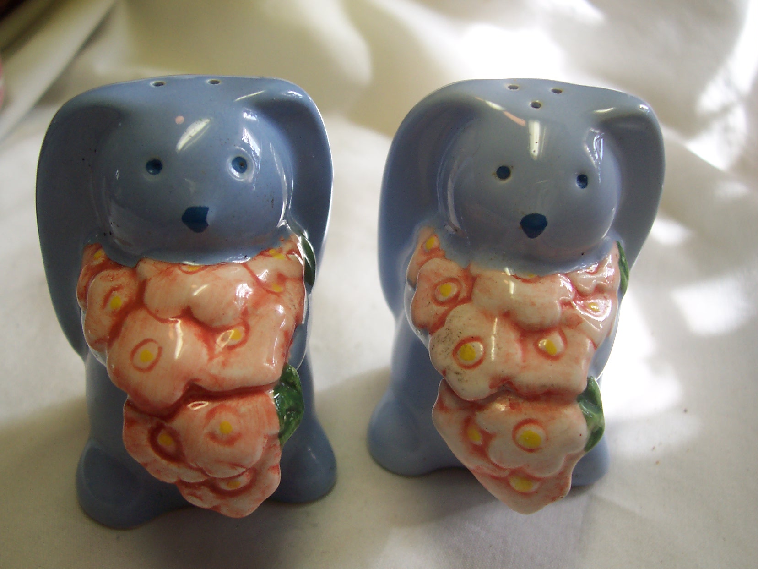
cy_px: 284
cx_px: 379
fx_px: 810
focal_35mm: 37
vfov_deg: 38.7
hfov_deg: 50.1
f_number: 2.8
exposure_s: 1/125
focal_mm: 5.6
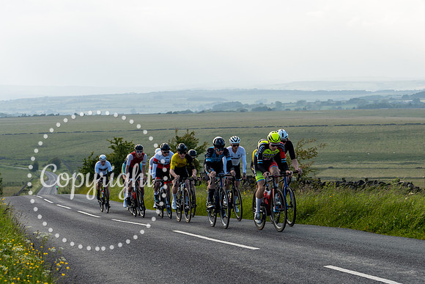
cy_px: 188
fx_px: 1283
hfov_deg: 18.8
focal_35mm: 109
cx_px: 282
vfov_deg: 12.6
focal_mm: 82
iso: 200
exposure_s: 1/320
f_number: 6.3
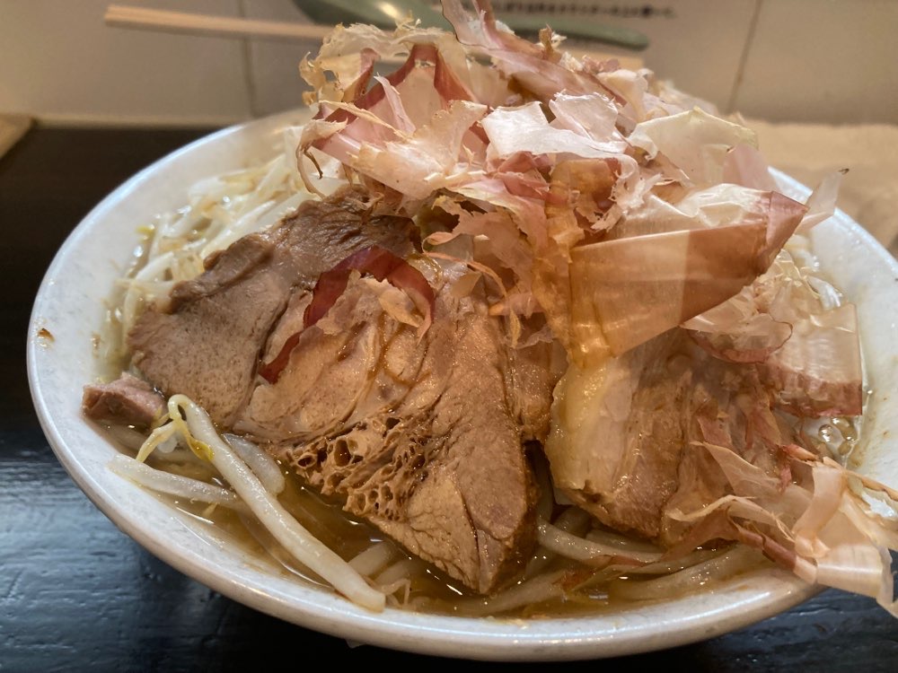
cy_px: 336
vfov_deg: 49.7
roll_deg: -1.8
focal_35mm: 28
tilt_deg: -38.3
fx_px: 726
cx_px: 449
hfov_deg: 63.4
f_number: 1.8
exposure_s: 1/60
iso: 125
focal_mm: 3.99
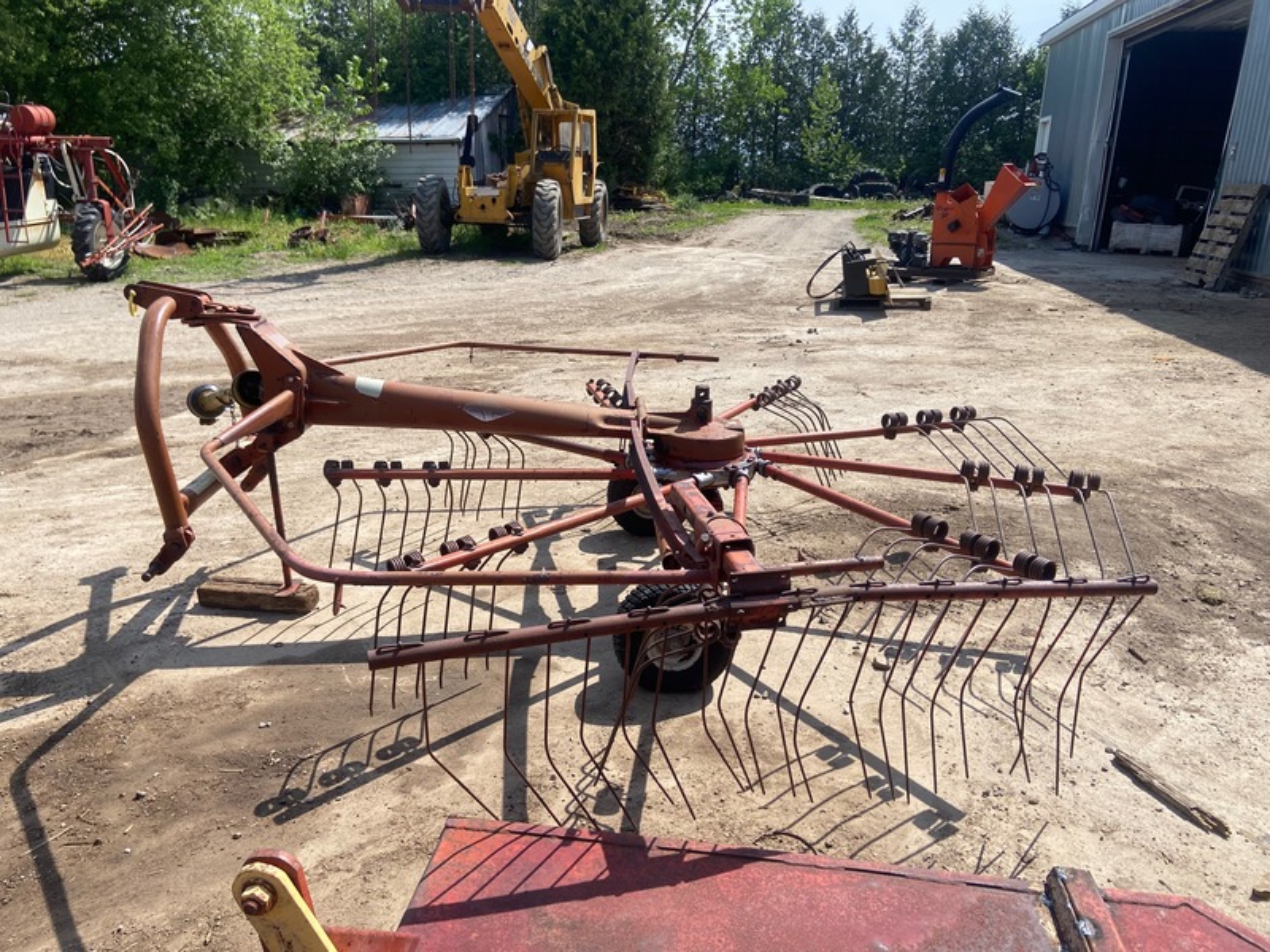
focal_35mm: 26
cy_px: 476
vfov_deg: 53.1
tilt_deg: -19.4
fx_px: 954
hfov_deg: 67.3
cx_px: 635
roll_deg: -1.4
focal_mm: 4.25
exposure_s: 1/2410
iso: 32
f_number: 1.8
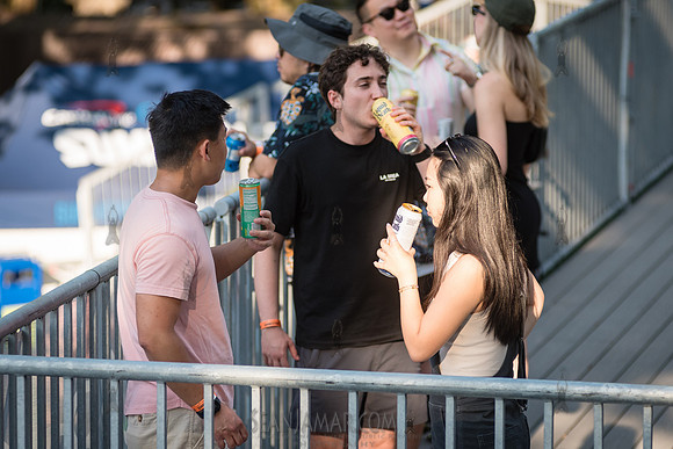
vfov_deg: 6.9
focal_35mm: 199
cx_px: 383
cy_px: 233
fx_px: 3713
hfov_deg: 10.4
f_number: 3.5
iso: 400
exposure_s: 1/1250
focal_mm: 155
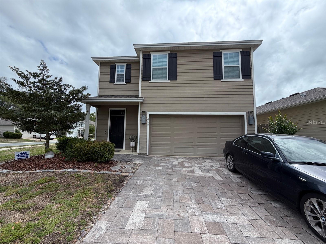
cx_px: 163
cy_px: 122
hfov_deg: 102.1
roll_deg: +0.0
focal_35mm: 14
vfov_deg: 85.7
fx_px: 132
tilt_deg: +5.4
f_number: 2.2
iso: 25
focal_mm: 2.22
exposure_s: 1/1339
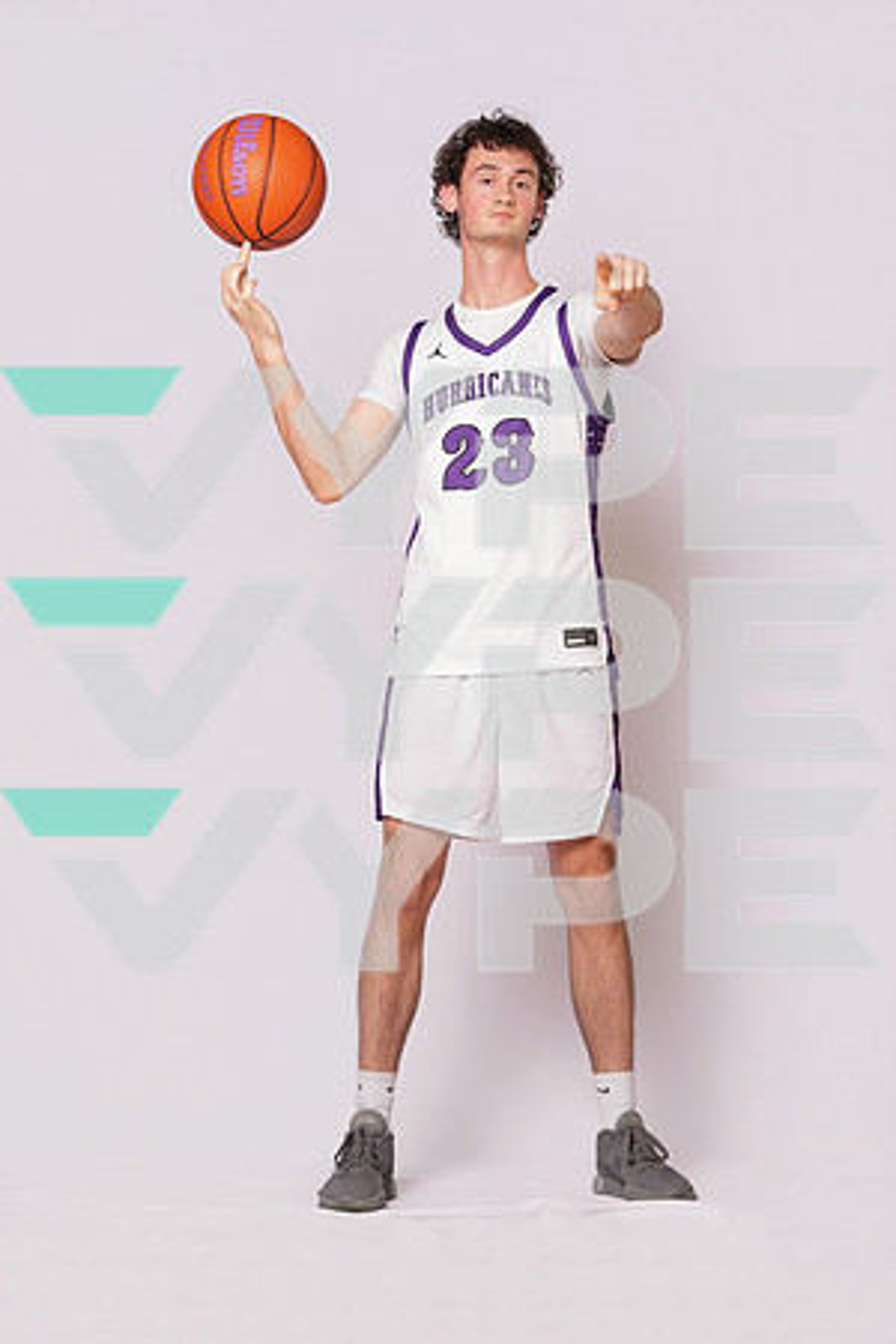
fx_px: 2800
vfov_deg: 27.0
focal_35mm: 75
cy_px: 672
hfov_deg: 18.2
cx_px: 448
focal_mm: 75
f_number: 7.1
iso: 200
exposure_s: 1/200
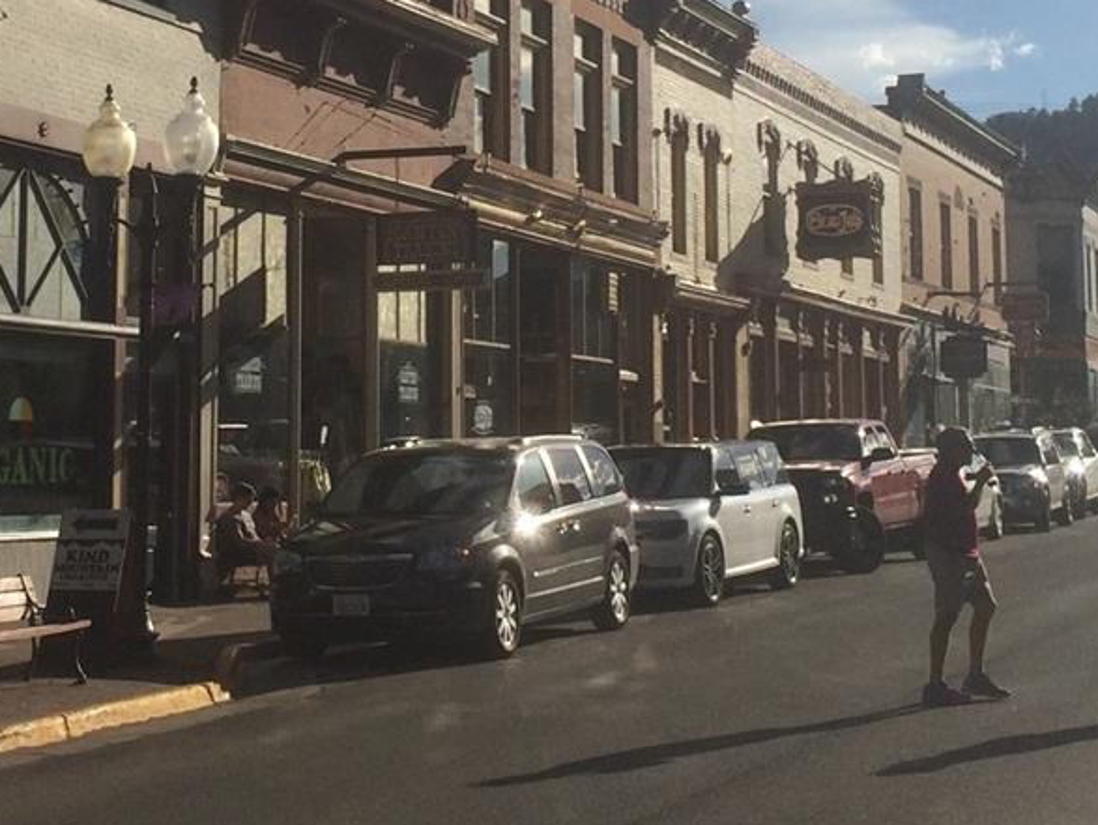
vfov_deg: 18.4
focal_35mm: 79
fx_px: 2507
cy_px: 103
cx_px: 331
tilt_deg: +6.8
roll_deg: +1.3
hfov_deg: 24.5
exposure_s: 1/6849
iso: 40
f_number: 2.2
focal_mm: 4.15
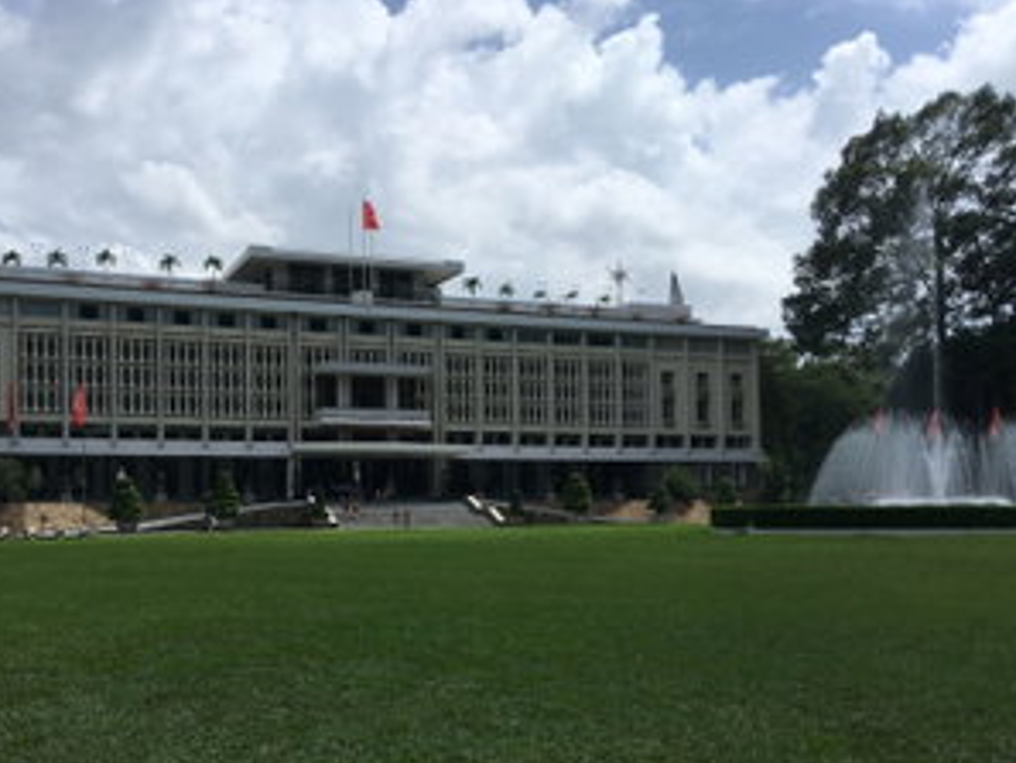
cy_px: 482
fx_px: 1145
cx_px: 441
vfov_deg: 36.6
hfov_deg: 47.7
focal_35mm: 39
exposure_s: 1/4049
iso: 25
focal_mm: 4.15
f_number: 2.2
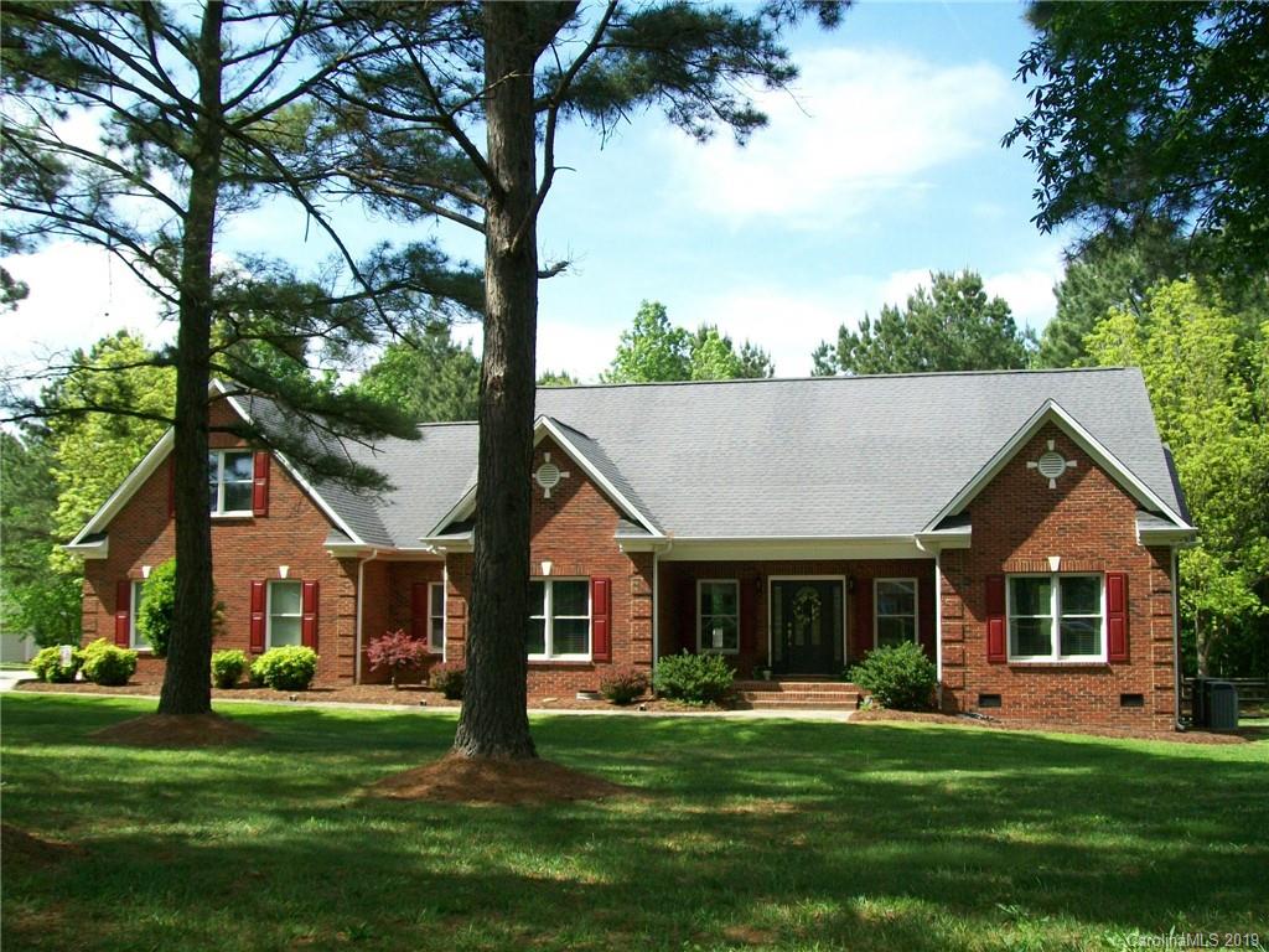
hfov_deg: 51.4
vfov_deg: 39.7
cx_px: 634
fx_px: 1320
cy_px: 476
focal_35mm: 36
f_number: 2.7
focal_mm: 6
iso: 64
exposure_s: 1/500
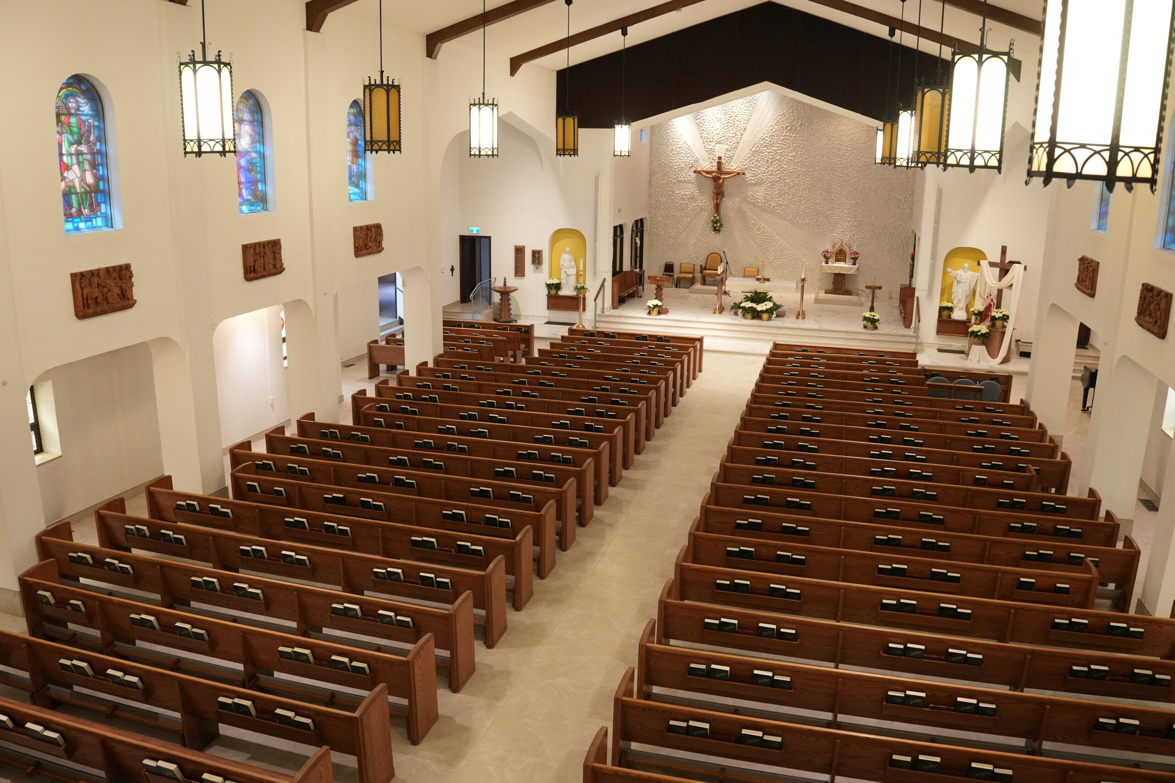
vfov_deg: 50.4
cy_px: 392
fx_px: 832
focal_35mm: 26
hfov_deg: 70.4
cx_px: 588
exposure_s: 1/160
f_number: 2.5
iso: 1600
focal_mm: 17
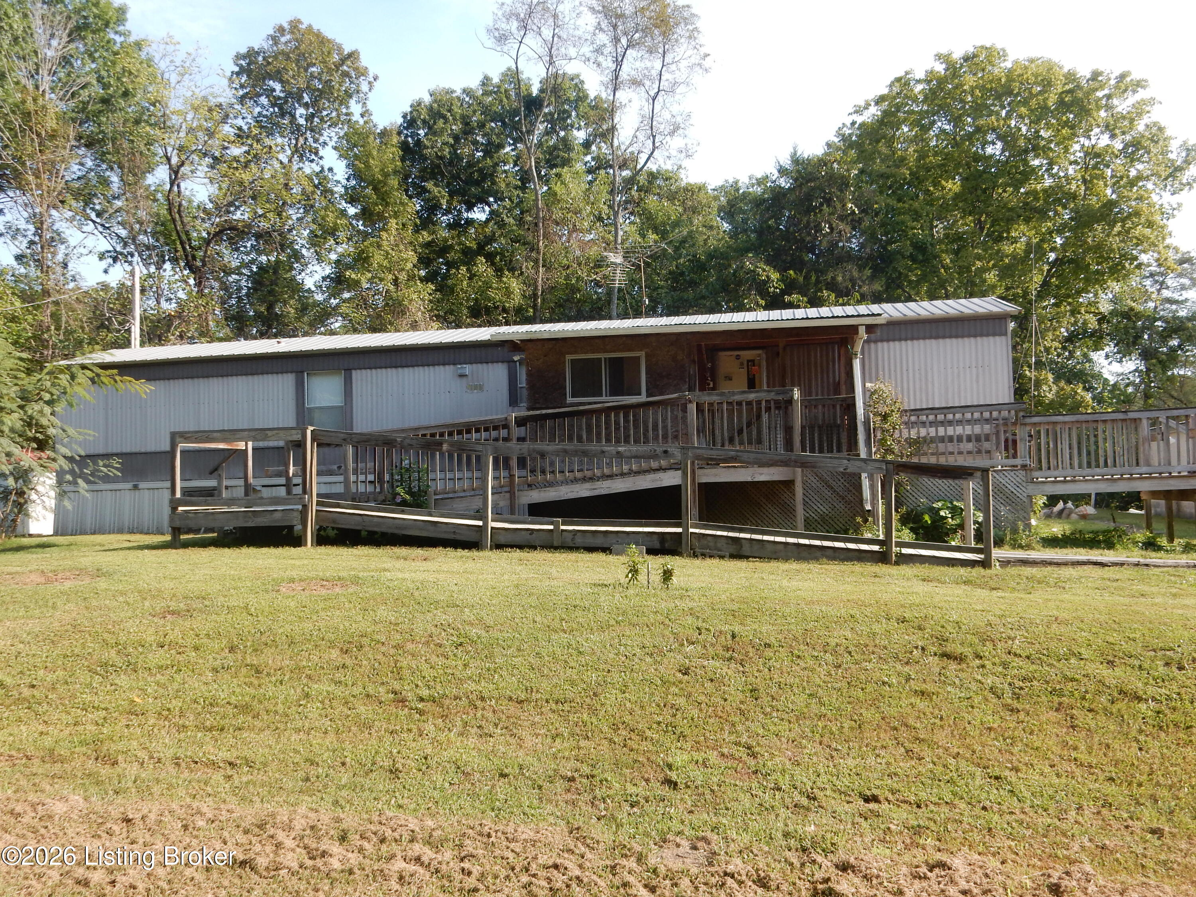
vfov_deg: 46.8
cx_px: 598
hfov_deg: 60.0
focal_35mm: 30
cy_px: 448
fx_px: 1037
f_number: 4
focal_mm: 5.4
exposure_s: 1/400
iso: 125
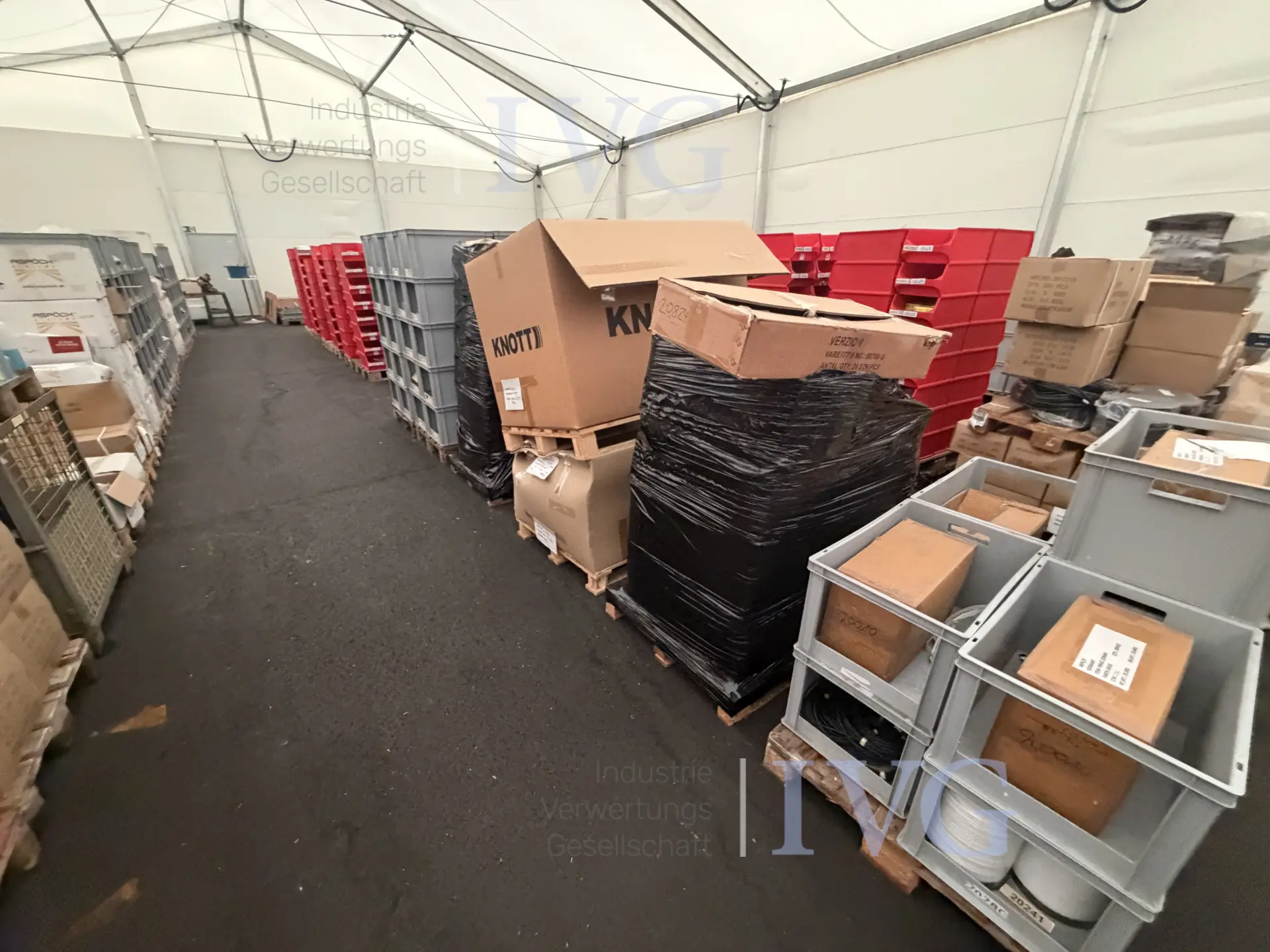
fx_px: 514
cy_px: 476
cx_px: 635
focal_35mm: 14
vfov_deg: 85.7
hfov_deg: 102.1
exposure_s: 1/60
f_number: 2.2
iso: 640
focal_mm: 2.22
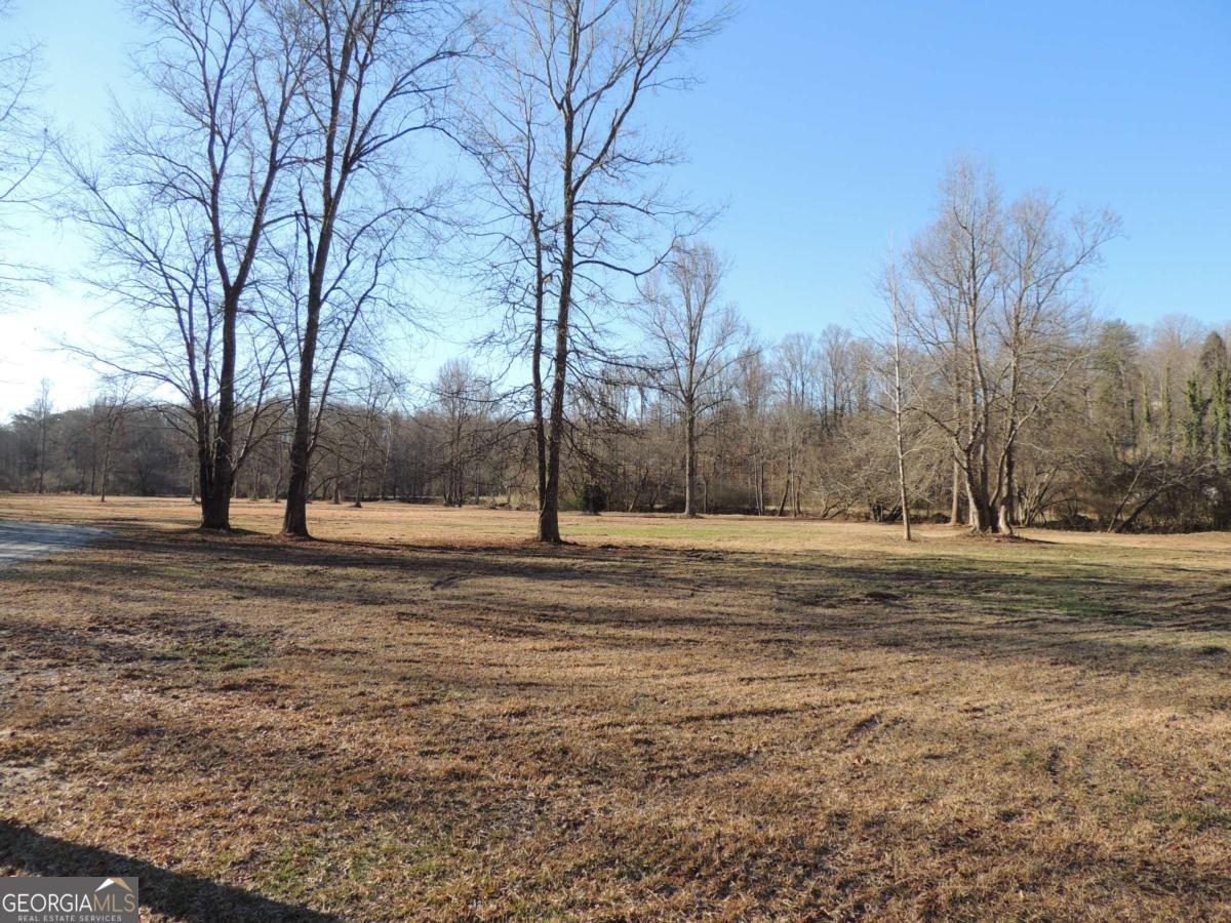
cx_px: 616
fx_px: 853
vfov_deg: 56.8
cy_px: 462
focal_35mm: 24
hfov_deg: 71.6
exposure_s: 1/640
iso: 100
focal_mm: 4.3
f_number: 3
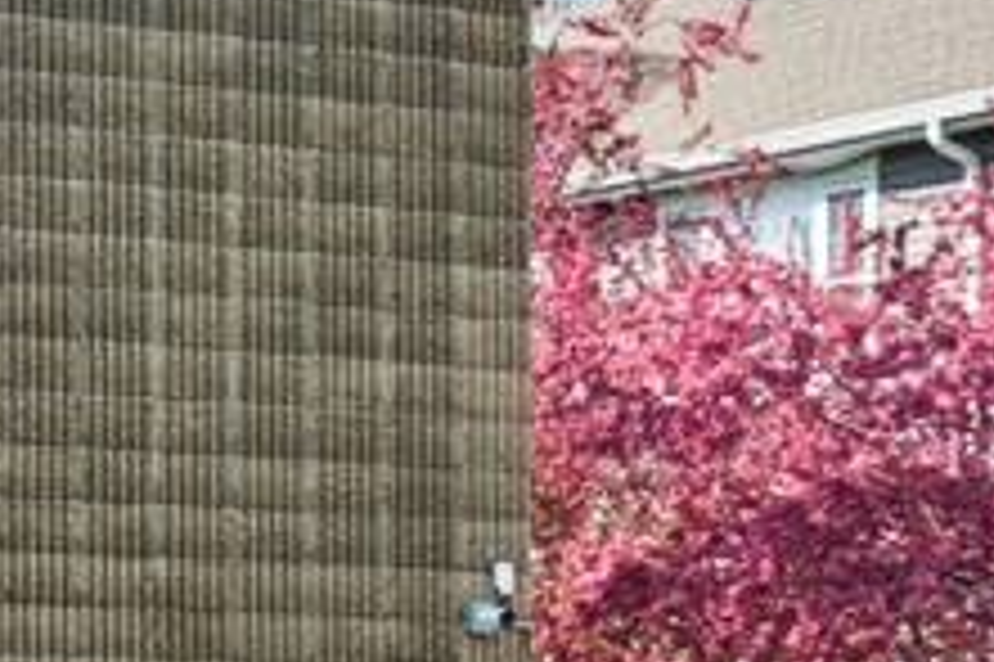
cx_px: -1068
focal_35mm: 257
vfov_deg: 5.3
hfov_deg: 7.6
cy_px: -18
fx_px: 7091
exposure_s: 1/1000
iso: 400
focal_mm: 35
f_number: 8
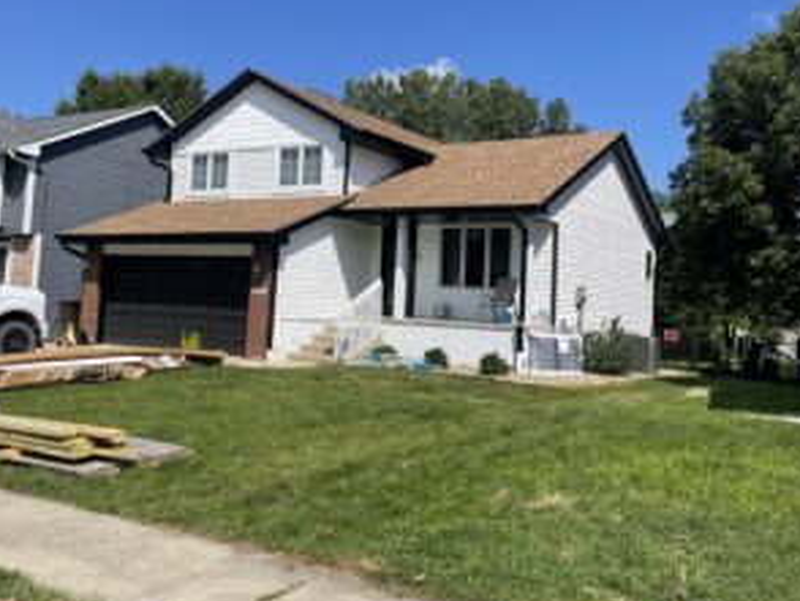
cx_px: 403
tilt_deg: +4.1
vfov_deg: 41.7
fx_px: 786
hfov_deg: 53.9
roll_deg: -3.0
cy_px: 245
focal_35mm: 34
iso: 32
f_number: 1.6
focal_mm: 5.1
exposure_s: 1/4348
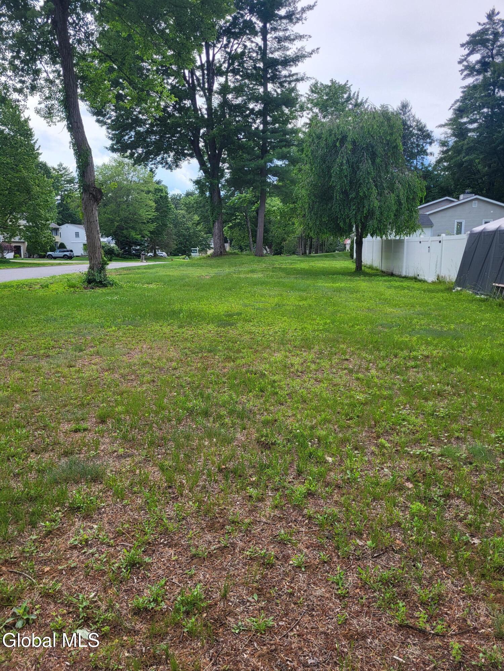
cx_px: 252
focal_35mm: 26
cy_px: 336
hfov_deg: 53.1
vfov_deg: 67.3
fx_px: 505
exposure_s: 1/1114
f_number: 1.8
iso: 40
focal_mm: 5.4
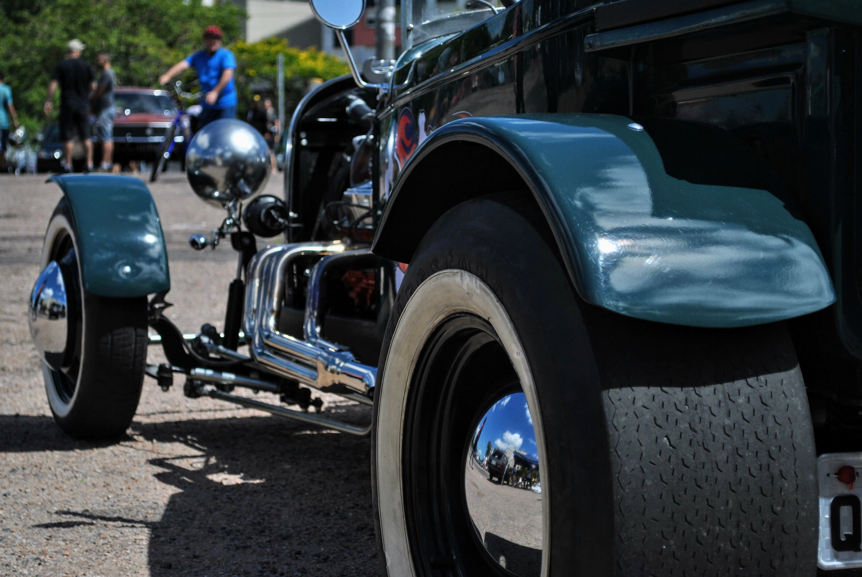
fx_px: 1978
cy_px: 288
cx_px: 431
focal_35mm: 82
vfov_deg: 16.6
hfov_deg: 24.6
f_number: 5.6
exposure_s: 1/1000
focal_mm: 55
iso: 100
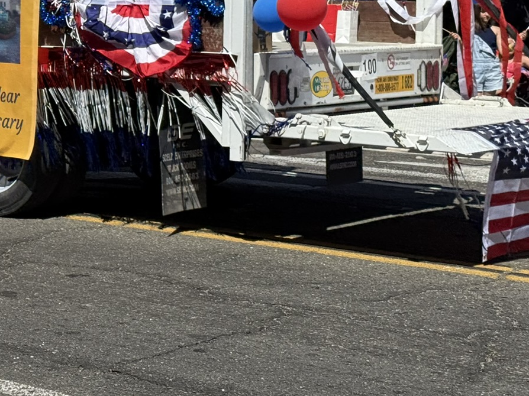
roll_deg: +0.6
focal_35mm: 110
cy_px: 23
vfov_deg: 13.3
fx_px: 1681
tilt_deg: -1.8
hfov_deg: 17.5
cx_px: -5
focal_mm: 6.76
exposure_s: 1/6024
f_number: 1.78
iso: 64
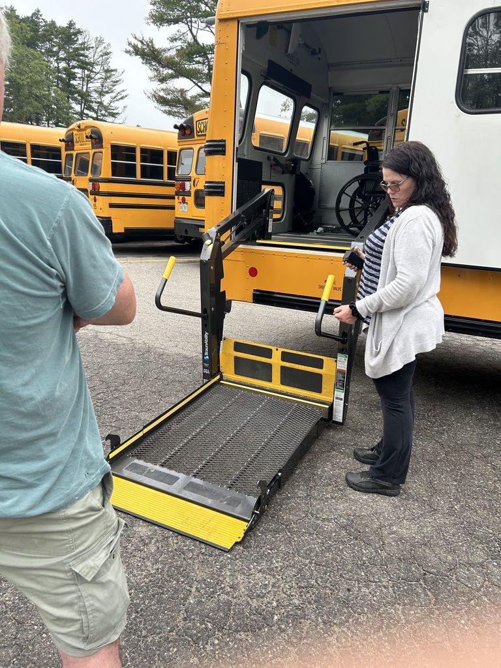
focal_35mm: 26
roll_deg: -2.9
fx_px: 502
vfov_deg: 67.3
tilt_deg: -16.5
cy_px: 334
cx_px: 250
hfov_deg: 53.1
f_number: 1.5
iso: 50
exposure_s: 1/427
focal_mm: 5.7
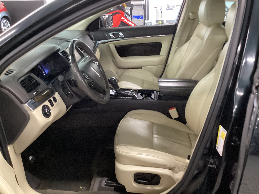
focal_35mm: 31
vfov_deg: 45.4
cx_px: 130
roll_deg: +1.3
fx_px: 232
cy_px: 97
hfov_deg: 58.4
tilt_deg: -23.8
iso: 500
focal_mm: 3.3
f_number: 2.4
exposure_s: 1/25
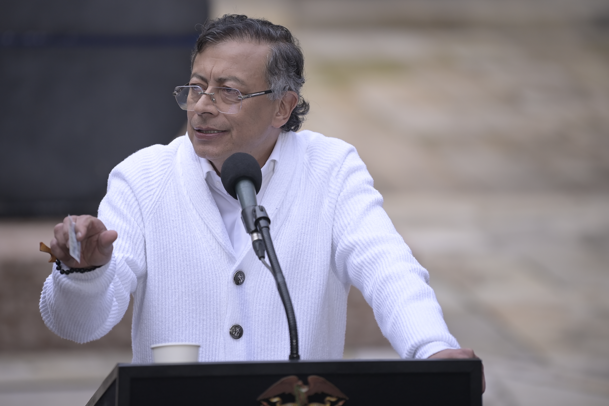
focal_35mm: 227
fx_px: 3840
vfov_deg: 6.1
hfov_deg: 9.1
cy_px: 178
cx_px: 276
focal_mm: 200
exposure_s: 1/2500
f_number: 2.8
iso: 640
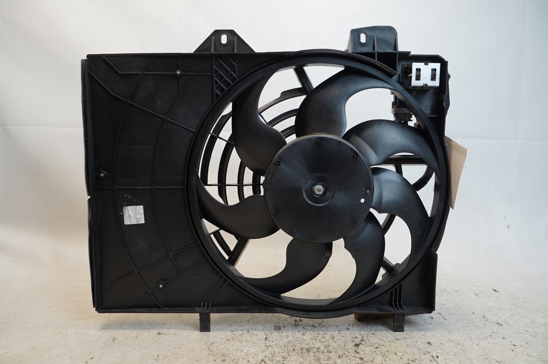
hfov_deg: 73.8
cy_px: 182
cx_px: 274
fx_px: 365
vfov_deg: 53.0
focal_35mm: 24
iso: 200
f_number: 4
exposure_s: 1/60
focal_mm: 16
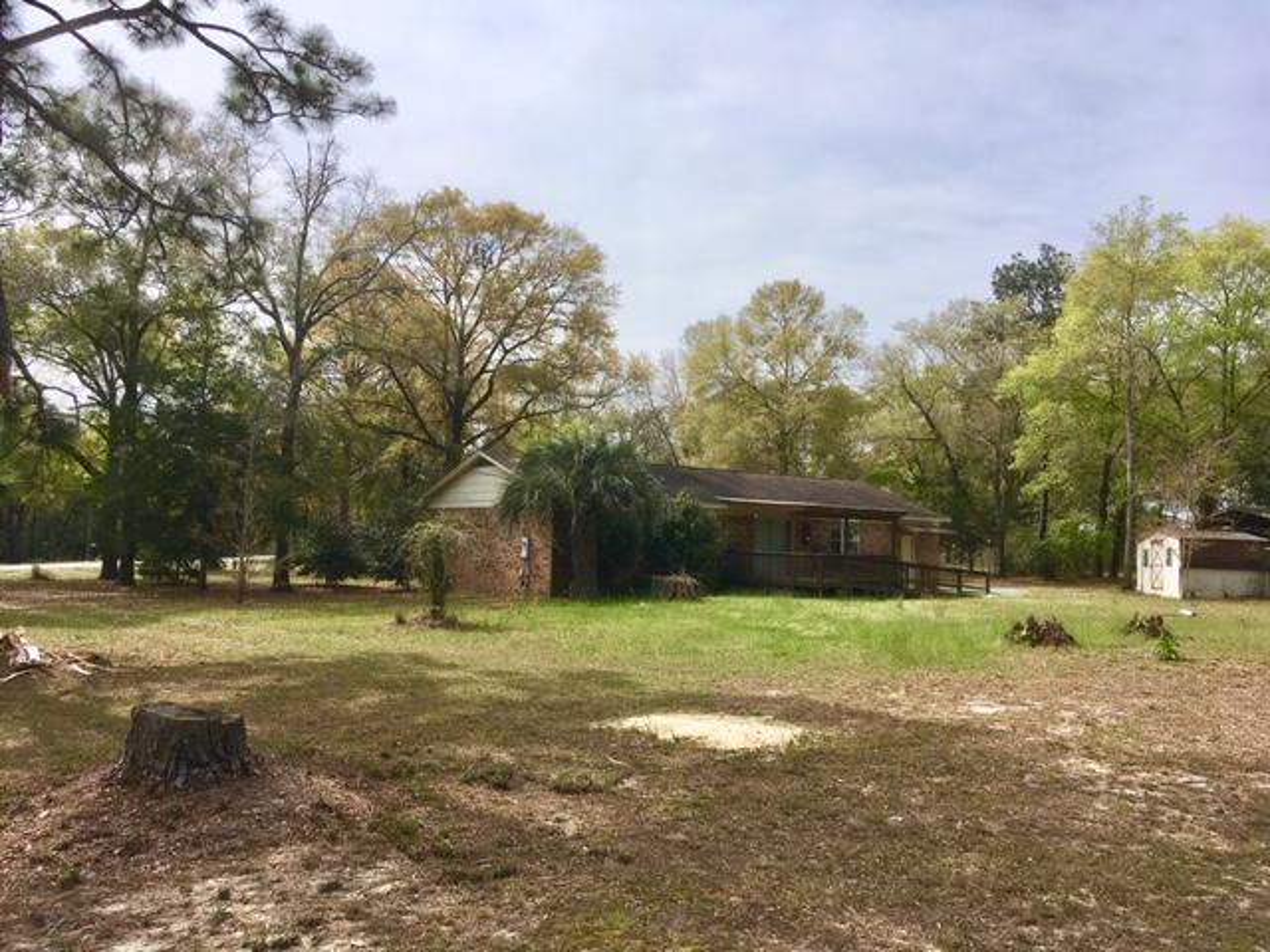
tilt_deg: +1.1
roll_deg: -1.2
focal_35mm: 29
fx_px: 1064
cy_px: 476
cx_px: 635
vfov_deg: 48.2
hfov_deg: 61.7
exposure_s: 1/3077
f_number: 2.2
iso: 25
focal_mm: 4.15
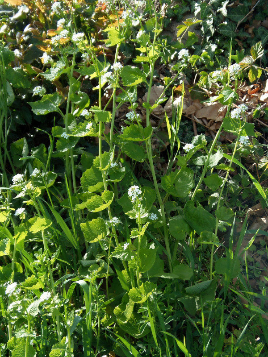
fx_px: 650
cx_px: 134
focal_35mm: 63
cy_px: 178
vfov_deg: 30.7
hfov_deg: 23.3
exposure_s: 1/100
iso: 64
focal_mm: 11.7
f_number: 4
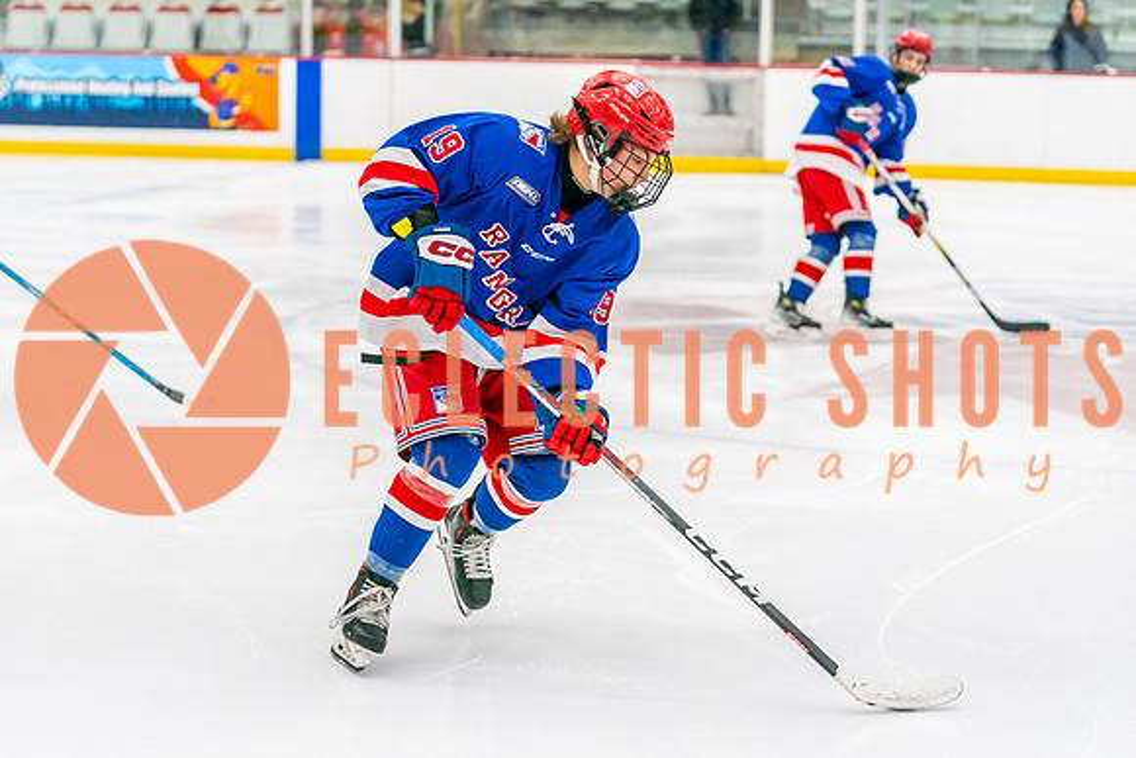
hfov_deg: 22.0
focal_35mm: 92
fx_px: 2919
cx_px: 479
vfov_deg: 14.8
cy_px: 379
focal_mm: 77
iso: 3200
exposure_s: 1/1250
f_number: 2.8
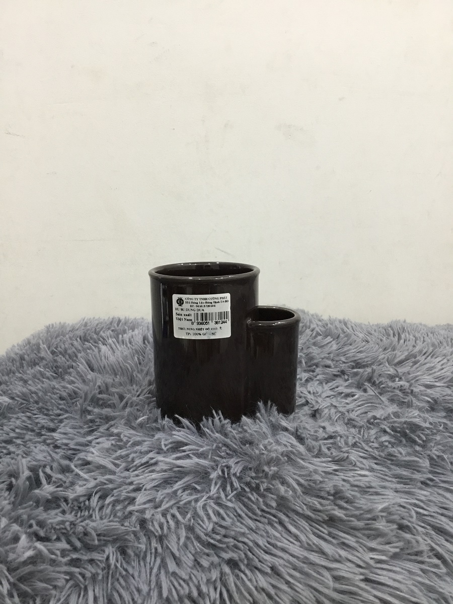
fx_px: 541
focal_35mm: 31
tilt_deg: -13.1
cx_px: 226
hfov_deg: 45.4
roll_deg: +2.4
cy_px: 302
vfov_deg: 58.4
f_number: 2.4
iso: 125
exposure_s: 1/33
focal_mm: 3.3
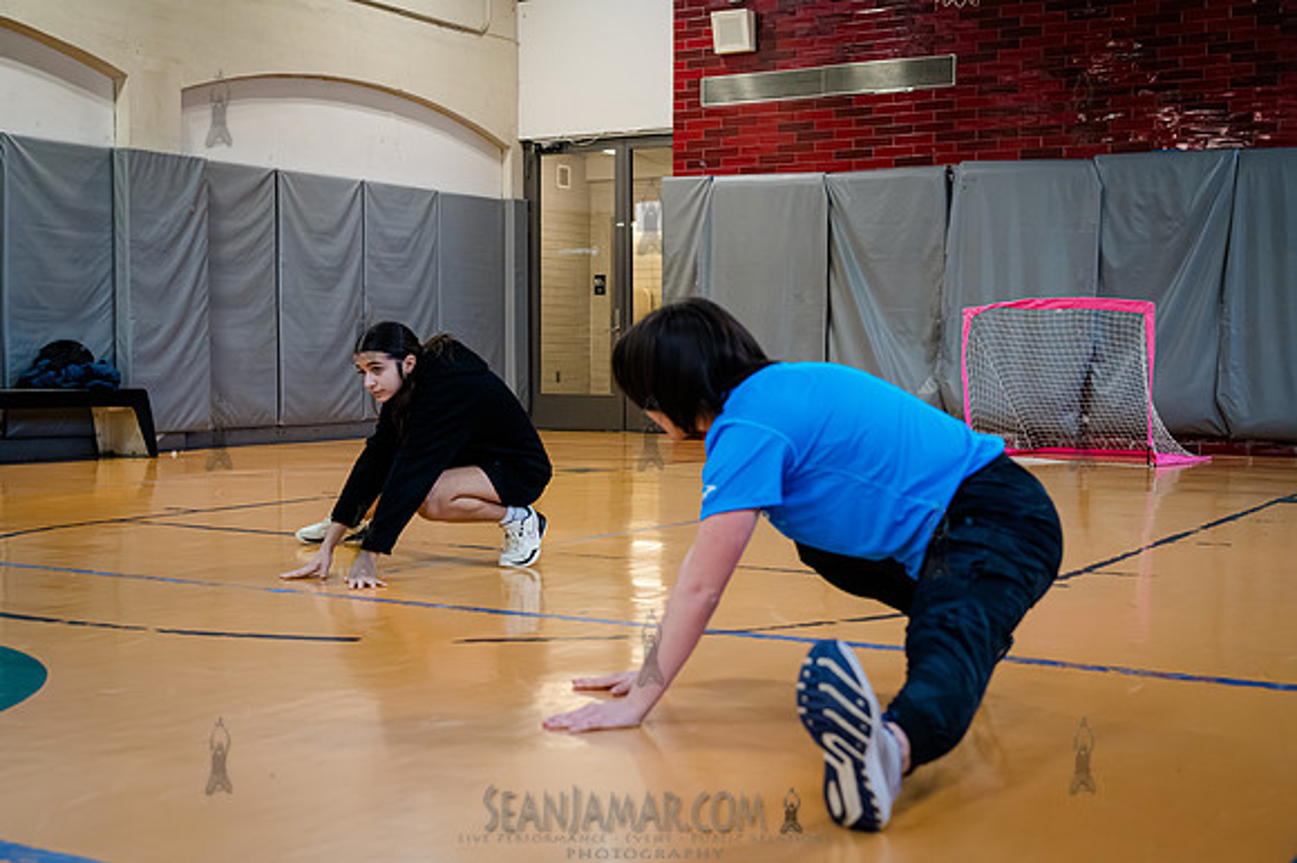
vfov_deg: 29.3
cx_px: 648
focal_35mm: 46
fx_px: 1653
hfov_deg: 42.8
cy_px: 432
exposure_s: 1/1000
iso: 8000
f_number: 3.5
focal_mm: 45
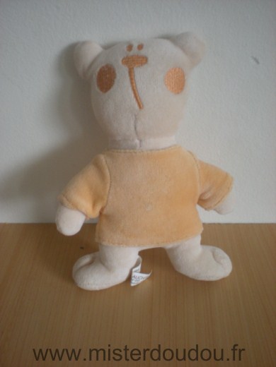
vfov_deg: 49.0
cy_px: 184
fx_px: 404
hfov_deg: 37.7
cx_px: 138
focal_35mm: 38
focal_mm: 6.3
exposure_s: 1/34.2
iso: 200
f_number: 3.1
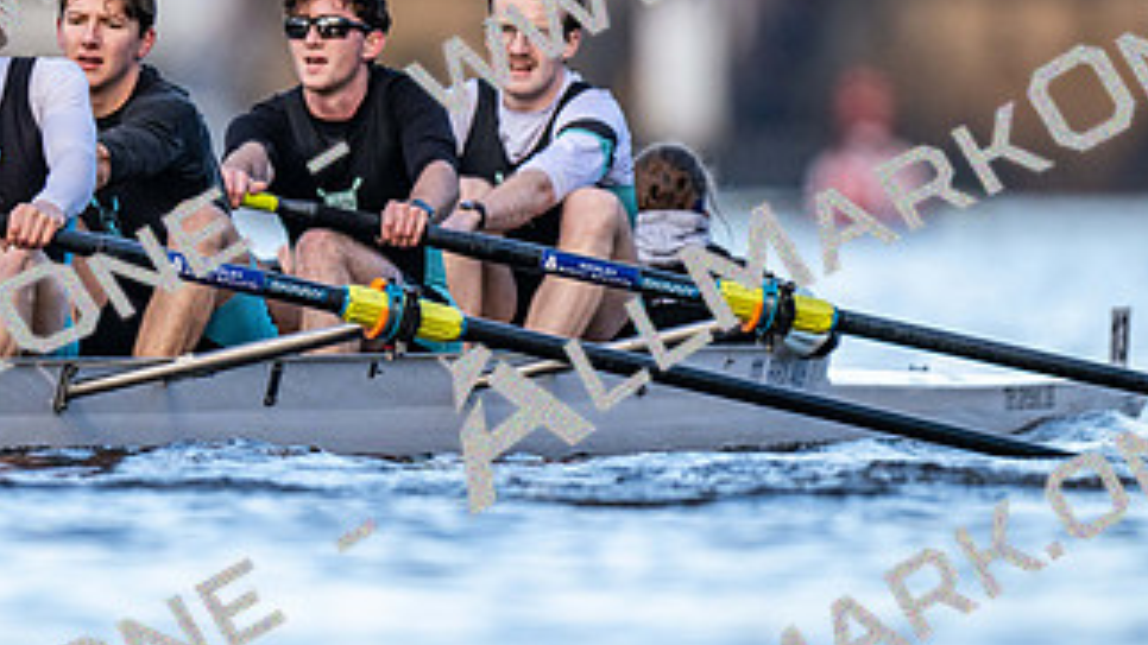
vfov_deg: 1.1
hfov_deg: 1.9
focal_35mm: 1131
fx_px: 34422
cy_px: 176
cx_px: 146
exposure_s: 1/2500
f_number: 4
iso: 1400
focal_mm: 600
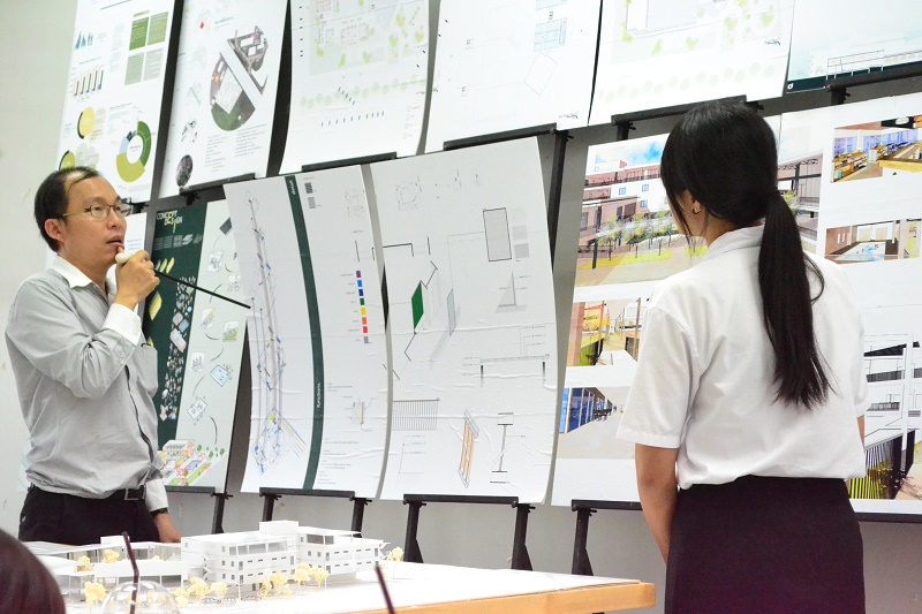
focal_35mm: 82
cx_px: 461
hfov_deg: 24.6
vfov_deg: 16.5
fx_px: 2112
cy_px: 307
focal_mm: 55
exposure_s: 1/250
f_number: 8
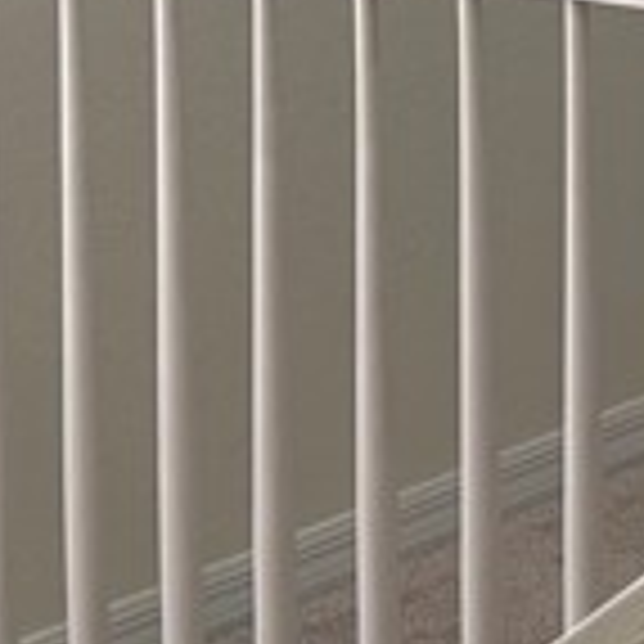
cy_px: -356
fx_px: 3473
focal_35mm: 165
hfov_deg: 8.6
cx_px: 1995
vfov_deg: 10.2
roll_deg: -1.4
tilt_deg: -6.1
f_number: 1.6
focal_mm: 5.96
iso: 50
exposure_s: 1/120
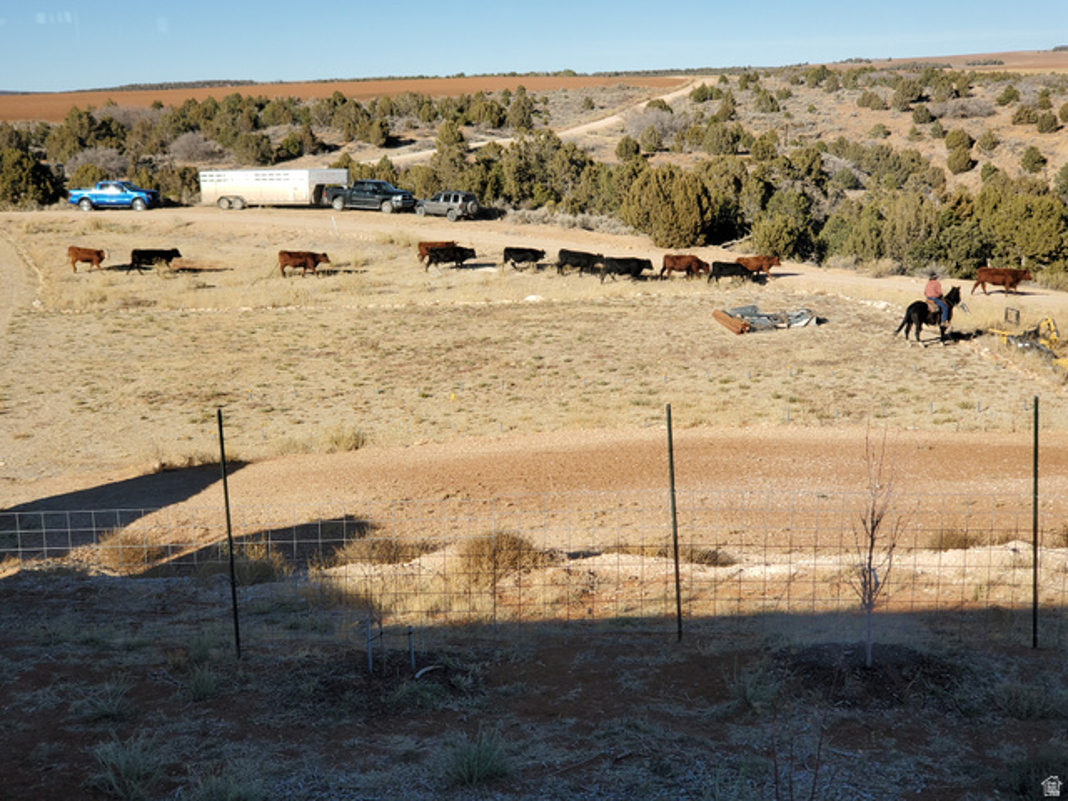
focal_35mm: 52
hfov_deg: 36.8
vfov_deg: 28.0
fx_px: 1604
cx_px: 534
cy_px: 400
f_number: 2.4
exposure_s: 1/650
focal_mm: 6
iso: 50
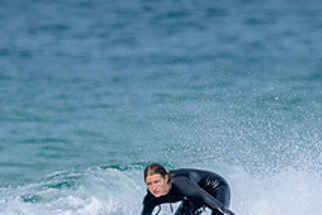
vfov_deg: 0.5
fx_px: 26743
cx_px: 148
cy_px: 274
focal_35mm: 2988
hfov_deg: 0.7
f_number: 6.3
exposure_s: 1/2000
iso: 200
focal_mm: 800
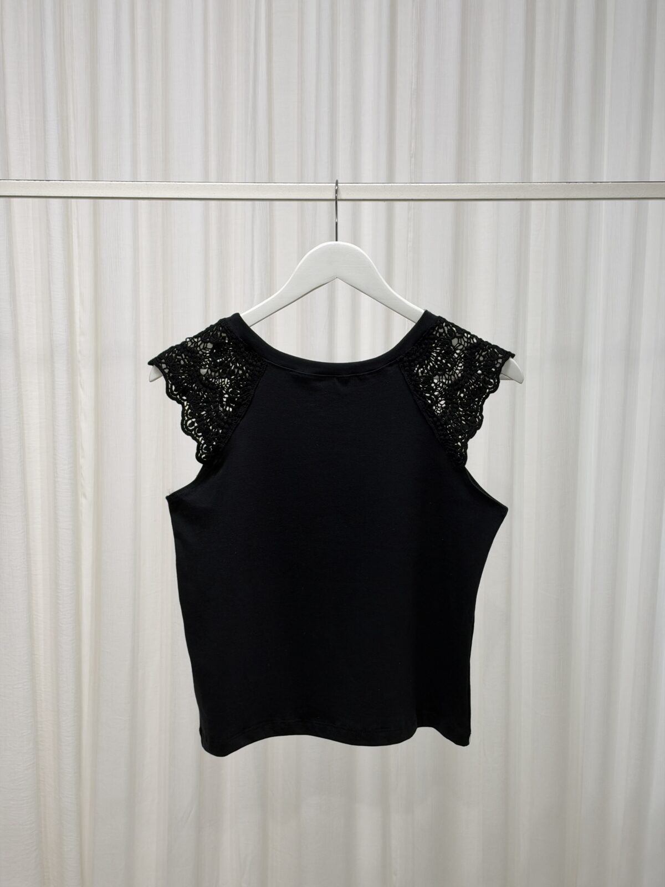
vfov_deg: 39.7
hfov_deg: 30.3
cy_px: 444
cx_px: 332
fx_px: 1229
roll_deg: -0.6
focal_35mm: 48
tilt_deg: -6.5
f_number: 1.8
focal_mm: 6.93
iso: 64
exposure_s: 1/121
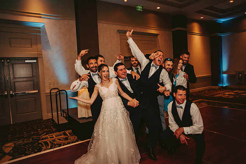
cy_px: 82
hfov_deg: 73.7
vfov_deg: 53.2
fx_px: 164
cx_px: 123
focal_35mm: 24
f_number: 2.8
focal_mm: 24
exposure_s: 1/125
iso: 800
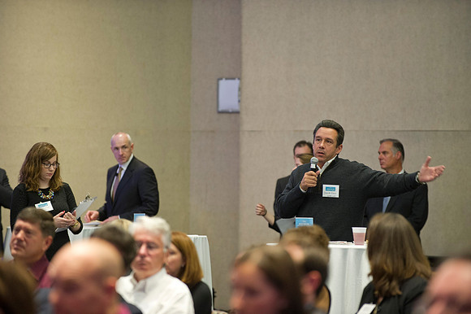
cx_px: 236
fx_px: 2615
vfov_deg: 6.9
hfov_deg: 10.3
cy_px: 157
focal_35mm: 200
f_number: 3.2
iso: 2500
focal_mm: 200
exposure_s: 1/40
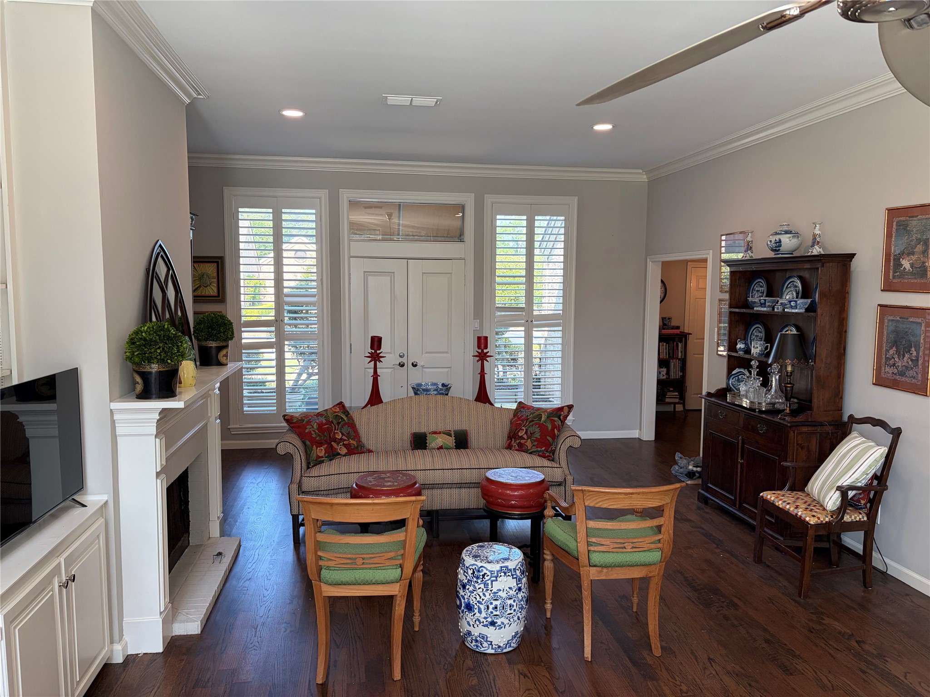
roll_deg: -0.1
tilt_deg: -4.4
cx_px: 465
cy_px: 348
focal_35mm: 26
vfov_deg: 53.1
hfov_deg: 67.3
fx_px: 699
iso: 125
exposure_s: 1/163
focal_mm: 5.96
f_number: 1.6
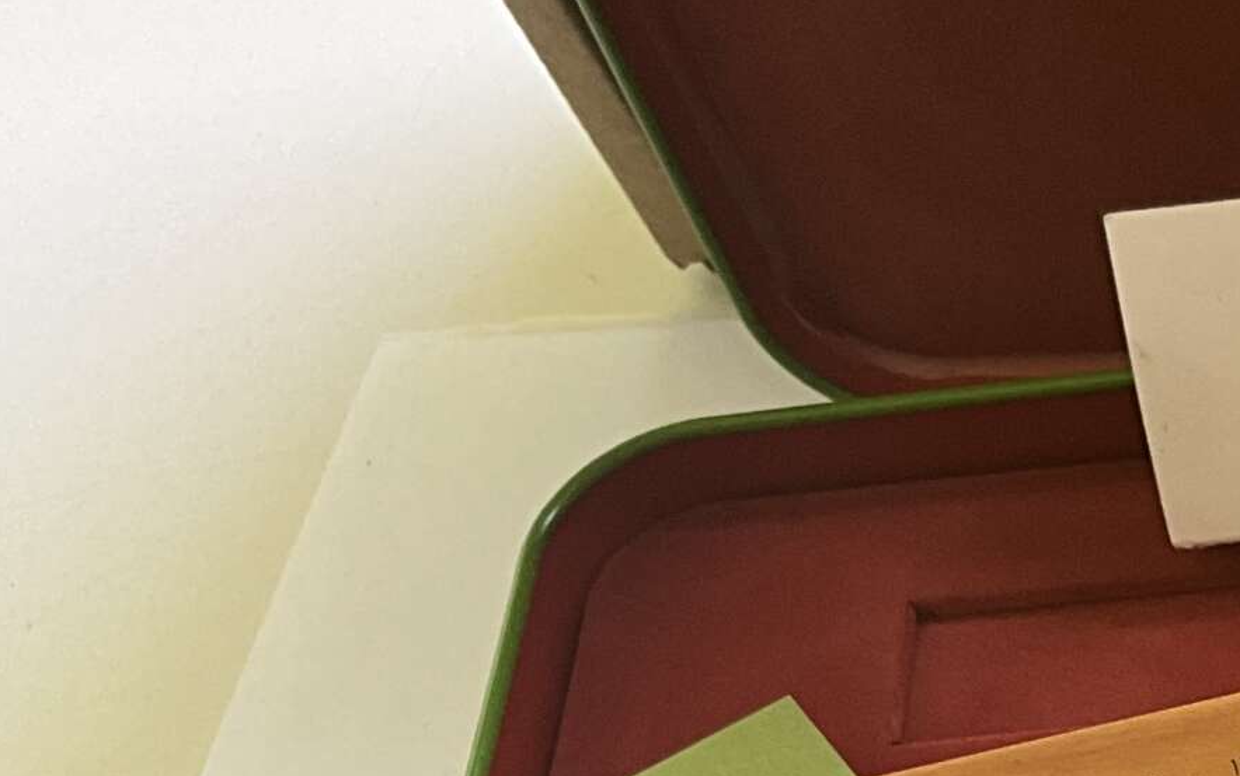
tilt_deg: -59.7
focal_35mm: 89
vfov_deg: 13.8
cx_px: 1769
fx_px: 3008
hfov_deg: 20.5
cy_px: 1163
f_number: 1.8
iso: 64
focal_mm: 3
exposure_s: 1/122
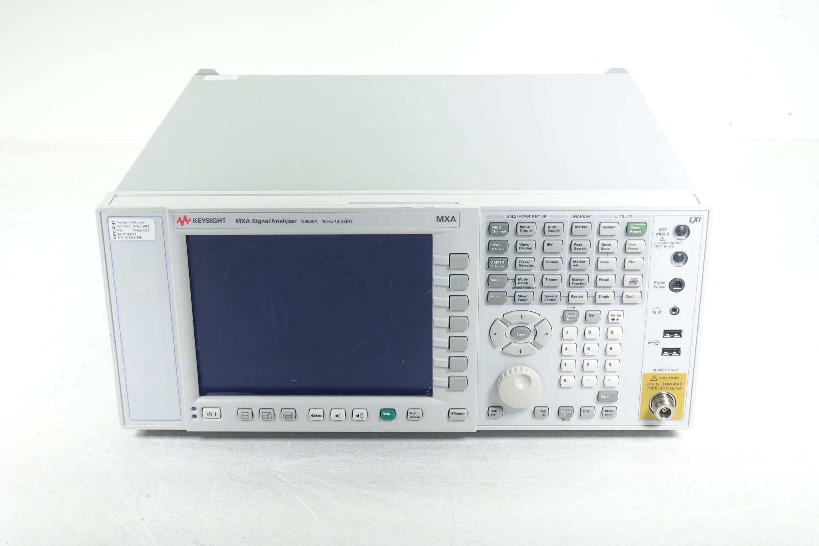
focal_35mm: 58
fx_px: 1319
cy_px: 273
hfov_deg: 34.5
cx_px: 410
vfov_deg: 23.4
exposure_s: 1/80
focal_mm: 21.19
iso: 125
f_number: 3.5
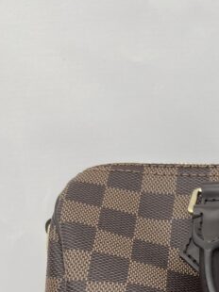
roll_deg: -0.7
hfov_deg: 15.8
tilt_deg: -30.0
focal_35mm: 86
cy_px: 339
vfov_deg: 21.4
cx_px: 325
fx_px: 726
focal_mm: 5.7
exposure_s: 1/136
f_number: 1.5
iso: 32
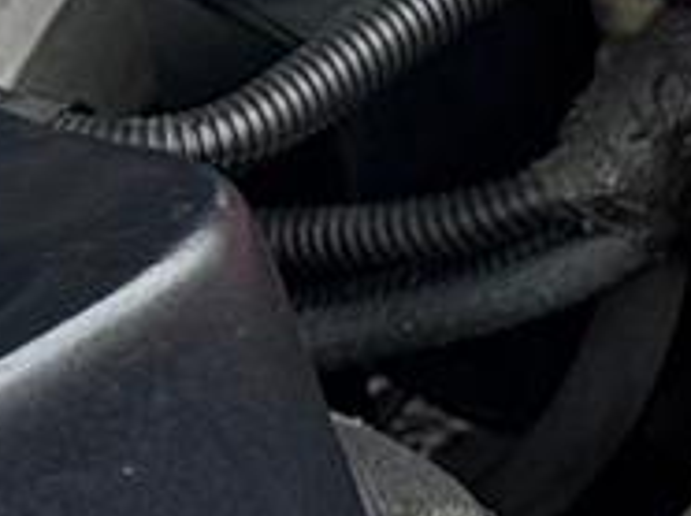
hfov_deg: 5.6
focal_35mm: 331
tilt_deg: -32.1
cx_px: 2021
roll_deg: -2.8
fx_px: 6599
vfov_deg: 4.4
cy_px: -312
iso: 64
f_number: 1.78
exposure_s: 1/275
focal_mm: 6.76
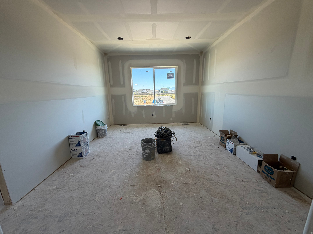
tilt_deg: -14.6
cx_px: 156
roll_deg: +1.4
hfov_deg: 102.1
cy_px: 117
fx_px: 127
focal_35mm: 14
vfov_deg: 85.7
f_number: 2.2
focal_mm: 2.22
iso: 80
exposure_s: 1/121
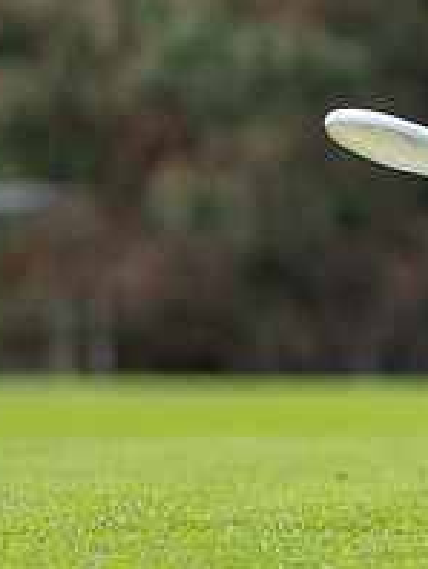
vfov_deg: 1.0
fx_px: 31420
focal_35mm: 1910
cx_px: 1060
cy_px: 164
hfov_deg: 0.8
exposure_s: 1/3200
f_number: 2.8
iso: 250
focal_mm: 300
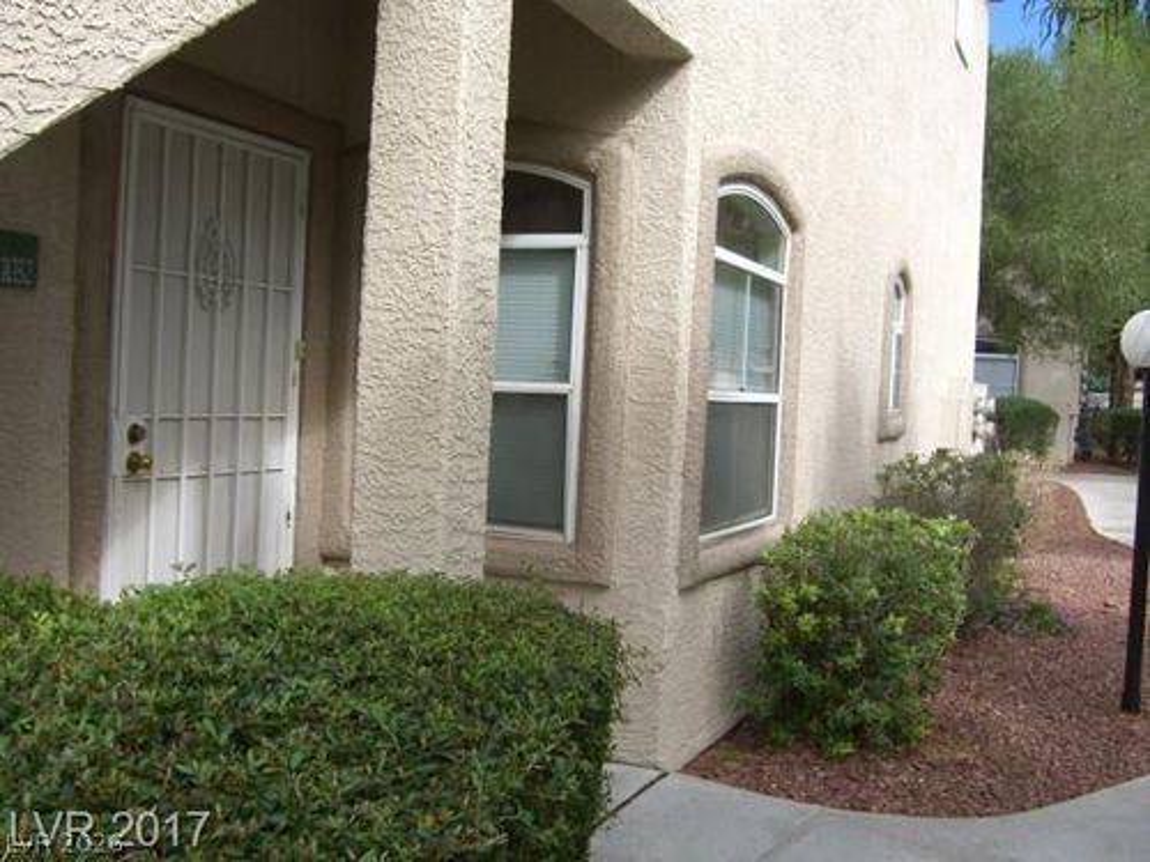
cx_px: 575
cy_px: 431
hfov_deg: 49.0
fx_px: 1262
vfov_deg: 37.7
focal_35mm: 38
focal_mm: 7.9
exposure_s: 1/400
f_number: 4
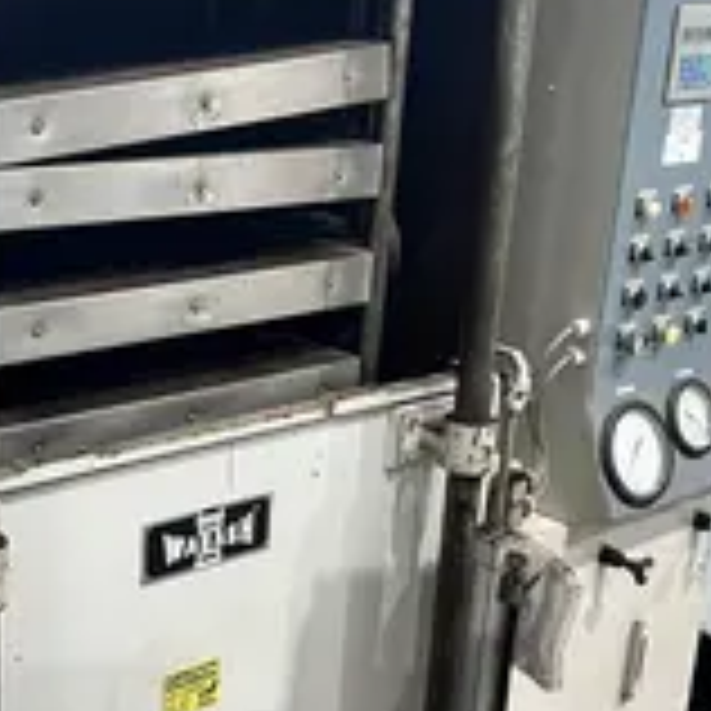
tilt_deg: -20.4
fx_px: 1348
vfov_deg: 29.4
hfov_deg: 29.1
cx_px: 176
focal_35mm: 58
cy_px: 441
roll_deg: -0.9
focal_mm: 5.7
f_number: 1.5
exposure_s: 1/72
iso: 125
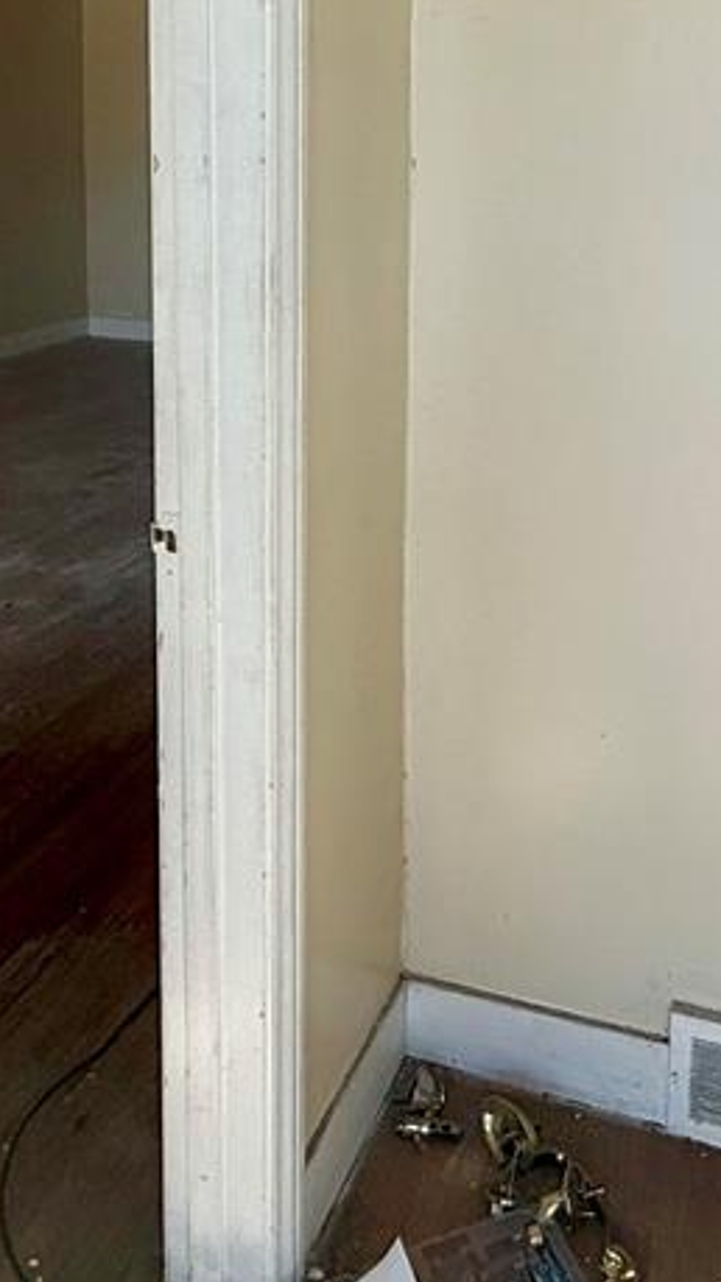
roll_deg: -1.0
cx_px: 511
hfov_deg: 34.1
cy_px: 243
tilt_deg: -6.1
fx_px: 1156
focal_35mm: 34
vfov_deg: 53.8
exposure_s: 1/607
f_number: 2.2
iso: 50
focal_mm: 2.22
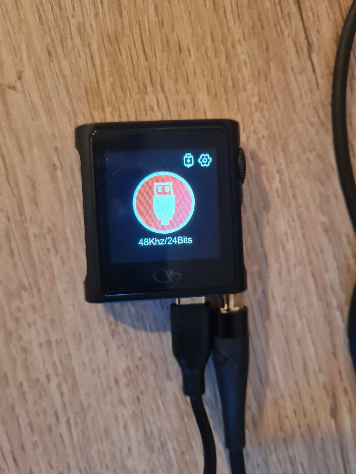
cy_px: 237
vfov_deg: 67.3
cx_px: 178
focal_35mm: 26
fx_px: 357
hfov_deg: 53.1
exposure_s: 1/50
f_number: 1.8
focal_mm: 5.4
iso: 500
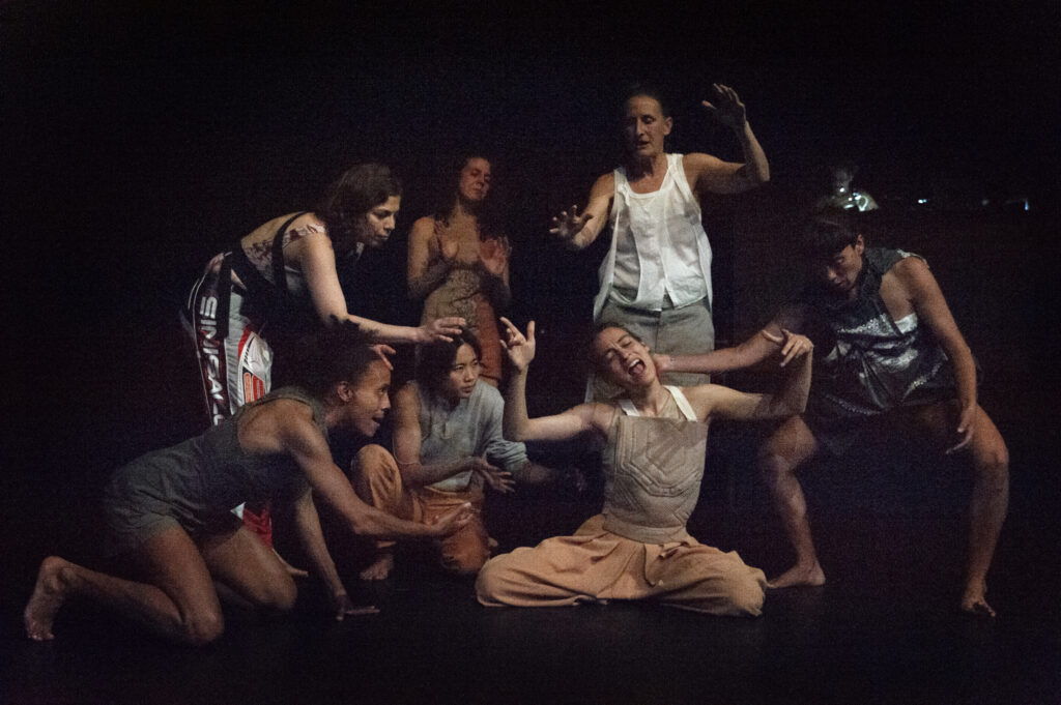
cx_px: 530
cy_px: 352
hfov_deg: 48.5
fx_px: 1178
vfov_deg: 33.3
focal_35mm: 40
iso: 6400
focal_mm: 40
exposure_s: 1/200
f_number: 3.2
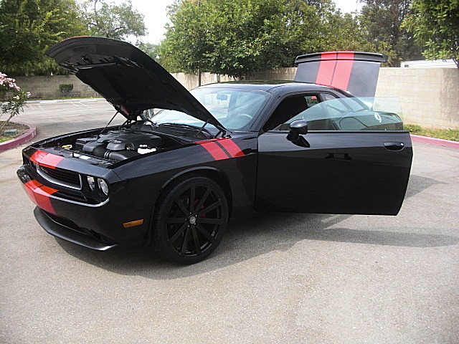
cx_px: 230
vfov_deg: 39.7
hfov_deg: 51.4
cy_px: 172
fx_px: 477
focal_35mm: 36
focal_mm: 6.3
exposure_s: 1/320
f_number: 2.8
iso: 50
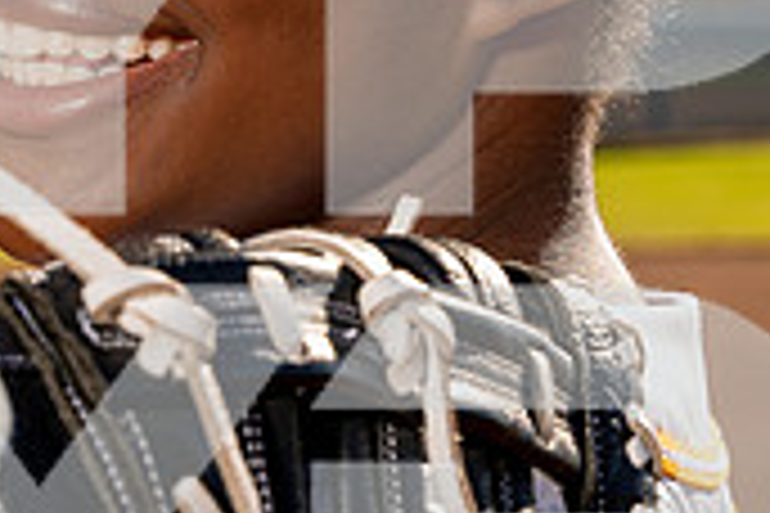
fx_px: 4491
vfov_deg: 6.5
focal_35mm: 210
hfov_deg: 9.8
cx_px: 239
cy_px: -20
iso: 100
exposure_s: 1/250
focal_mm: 62
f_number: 7.1
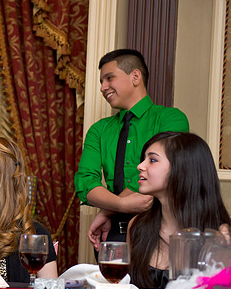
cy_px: 181
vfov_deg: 17.0
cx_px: -27
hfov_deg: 13.3
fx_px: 966
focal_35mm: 113
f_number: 3.2
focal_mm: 60
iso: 1600
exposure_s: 1/125
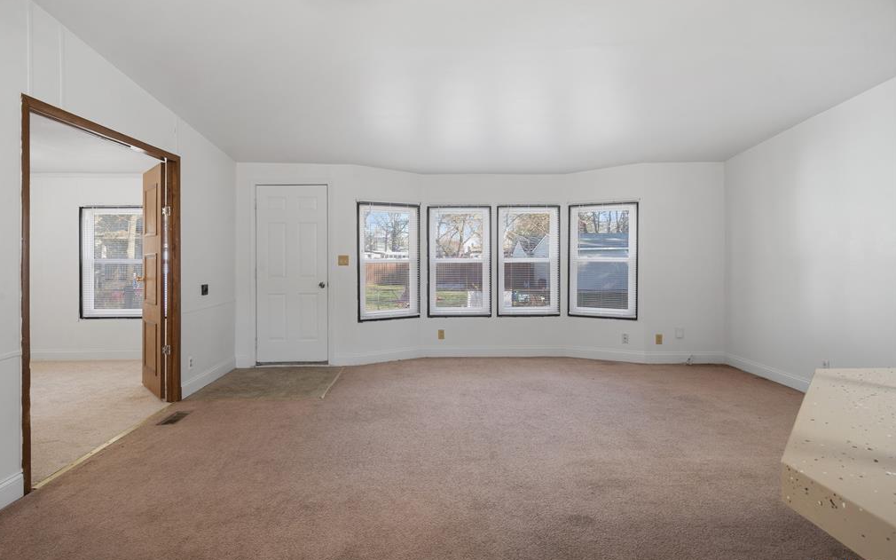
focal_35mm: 31
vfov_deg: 40.6
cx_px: 445
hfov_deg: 61.2
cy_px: 278
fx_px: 757
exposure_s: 1/6
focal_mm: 30
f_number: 9
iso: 320
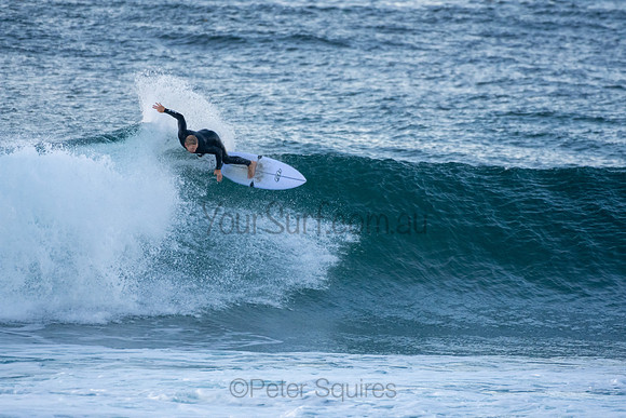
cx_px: 313
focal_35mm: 750
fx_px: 13044
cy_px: 209
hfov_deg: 2.7
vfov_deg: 1.8
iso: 1400
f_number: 5.6
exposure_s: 1/1250
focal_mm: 500
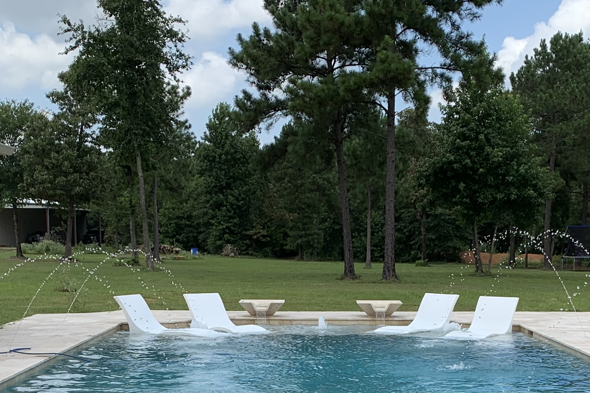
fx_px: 1081
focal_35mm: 66
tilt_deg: -10.8
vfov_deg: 19.6
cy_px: 444
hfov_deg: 30.5
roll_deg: -0.1
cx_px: 348
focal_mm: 4.25
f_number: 1.8
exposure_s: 1/1513
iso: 25
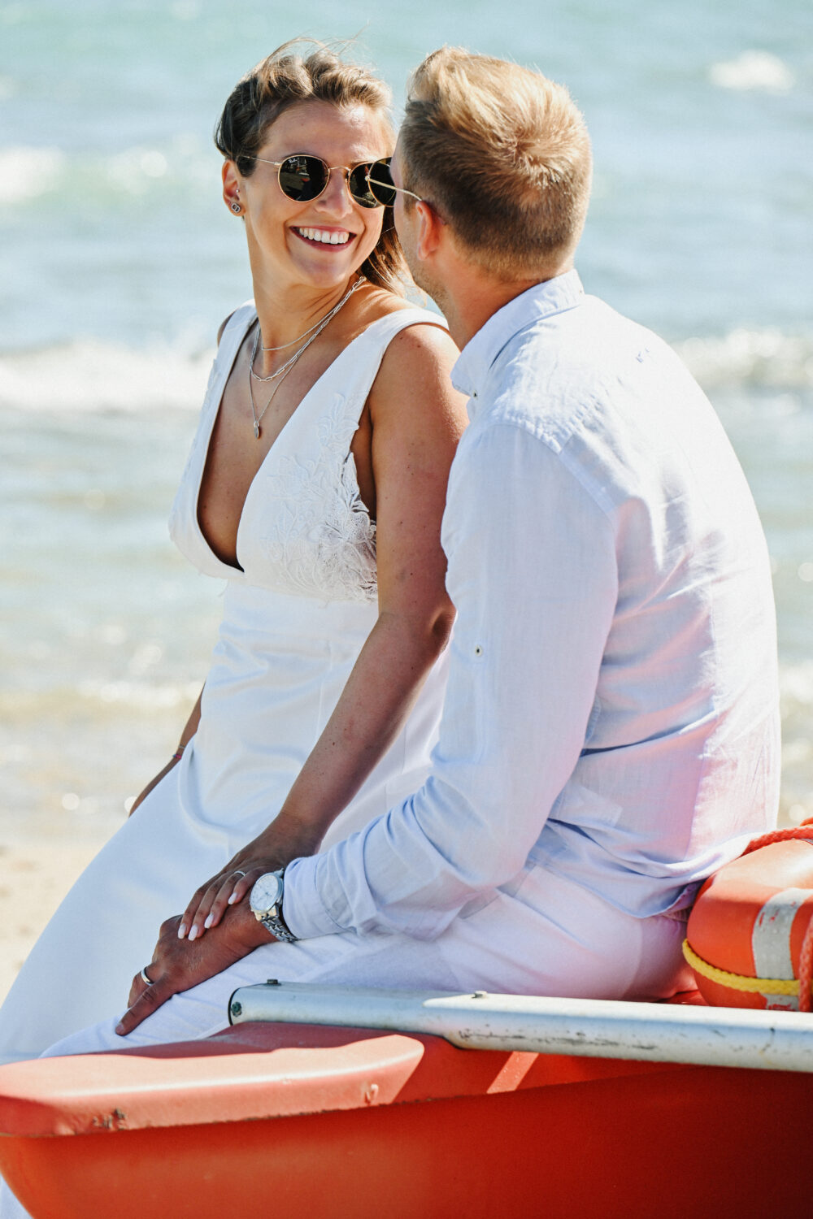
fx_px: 5758
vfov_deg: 12.1
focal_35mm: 170
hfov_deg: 8.1
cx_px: 406
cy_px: 610
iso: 200
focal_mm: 170
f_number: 5.6
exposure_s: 1/640
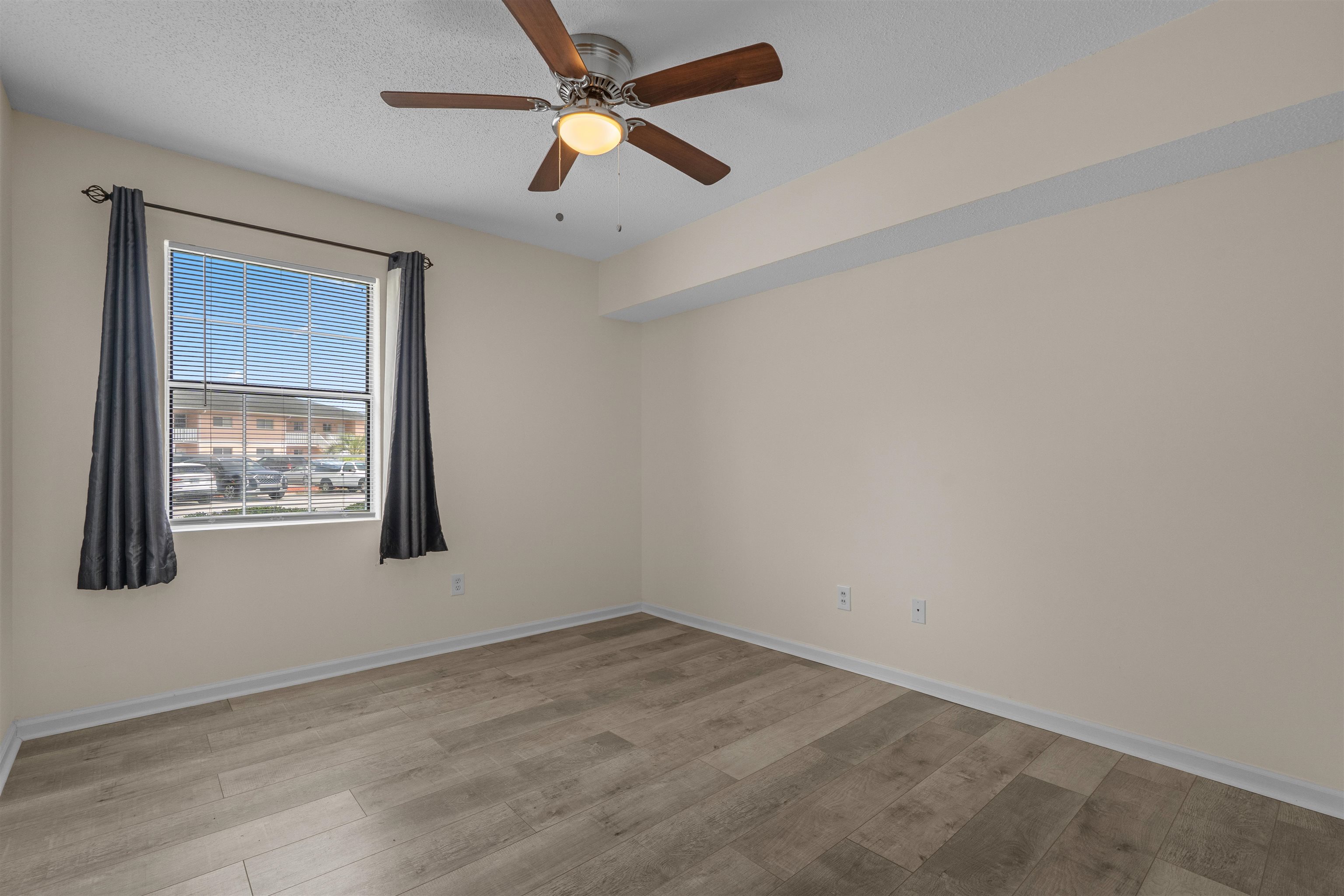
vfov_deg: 73.7
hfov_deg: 96.7
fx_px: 597
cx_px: 672
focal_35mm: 16
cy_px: 448
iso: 800
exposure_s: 1/20
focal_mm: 16
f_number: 8
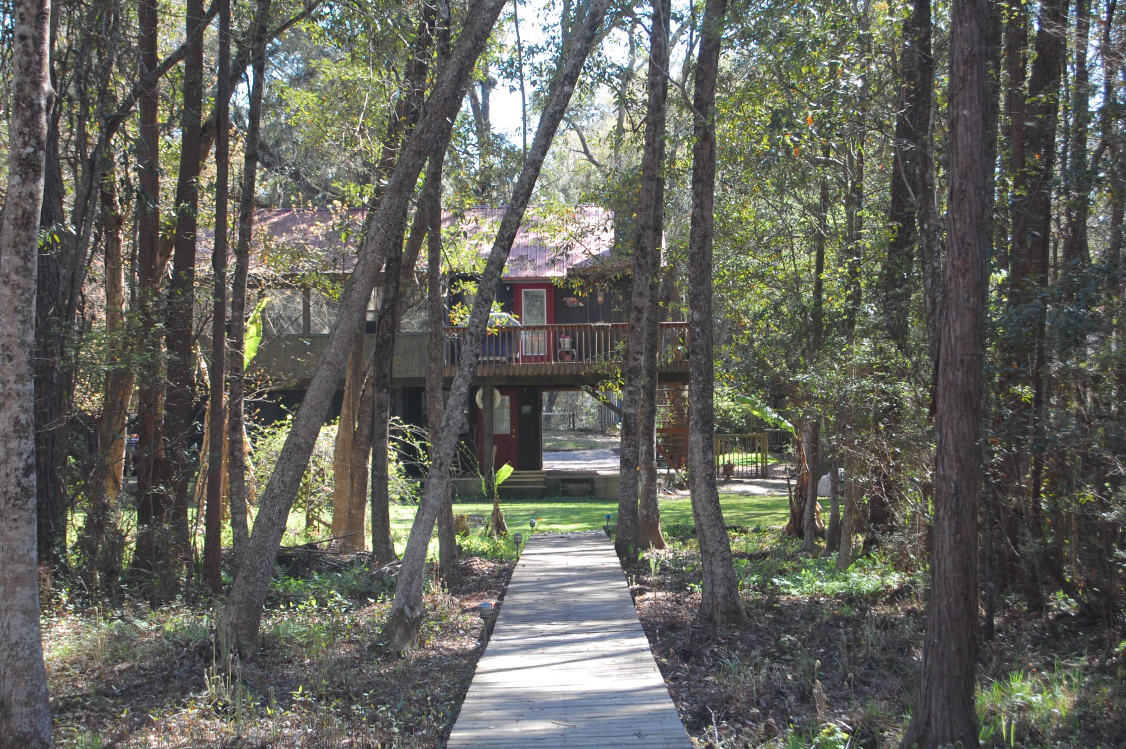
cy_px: 374
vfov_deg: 16.5
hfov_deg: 24.6
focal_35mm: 82
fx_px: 2578
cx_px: 563
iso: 400
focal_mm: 55
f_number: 5.6
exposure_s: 1/160
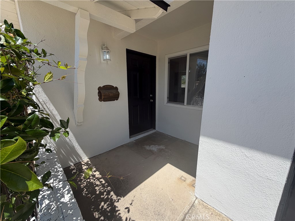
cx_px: 148
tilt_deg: -9.6
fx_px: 119
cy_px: 110
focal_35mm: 14
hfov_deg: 102.1
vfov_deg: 85.7
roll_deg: +0.7
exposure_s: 1/770
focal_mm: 2.22
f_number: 2.2
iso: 25
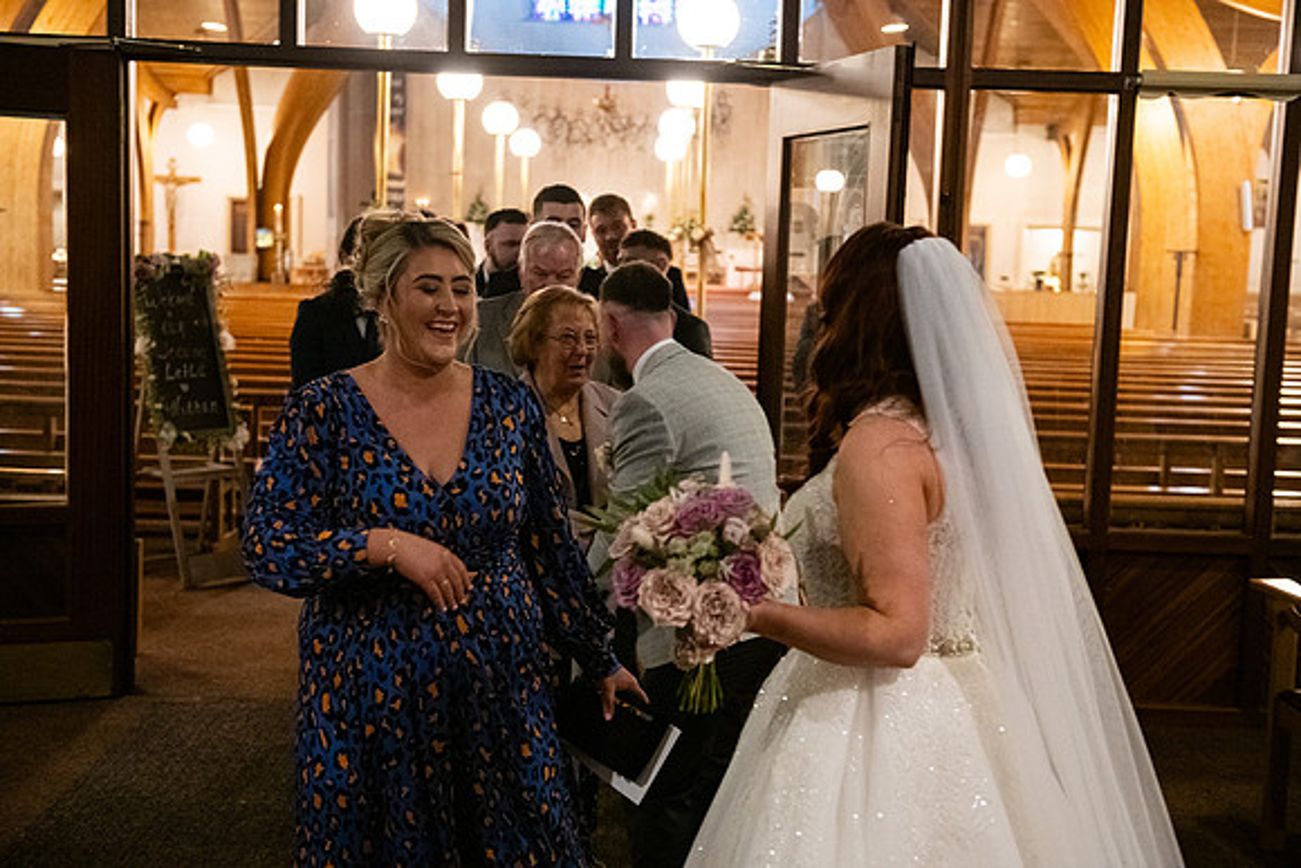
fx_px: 1735
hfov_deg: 41.1
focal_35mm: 48
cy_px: 434
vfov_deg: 28.1
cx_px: 650
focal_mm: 48
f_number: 3.5
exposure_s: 1/160
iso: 2500
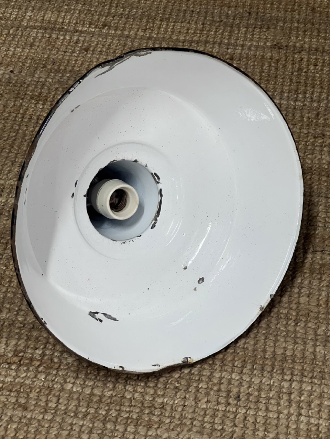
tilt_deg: -45.0
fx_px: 979
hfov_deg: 19.1
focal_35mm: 77
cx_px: 165
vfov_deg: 25.3
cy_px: 220
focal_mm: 9
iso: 320
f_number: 2.8
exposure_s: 1/50
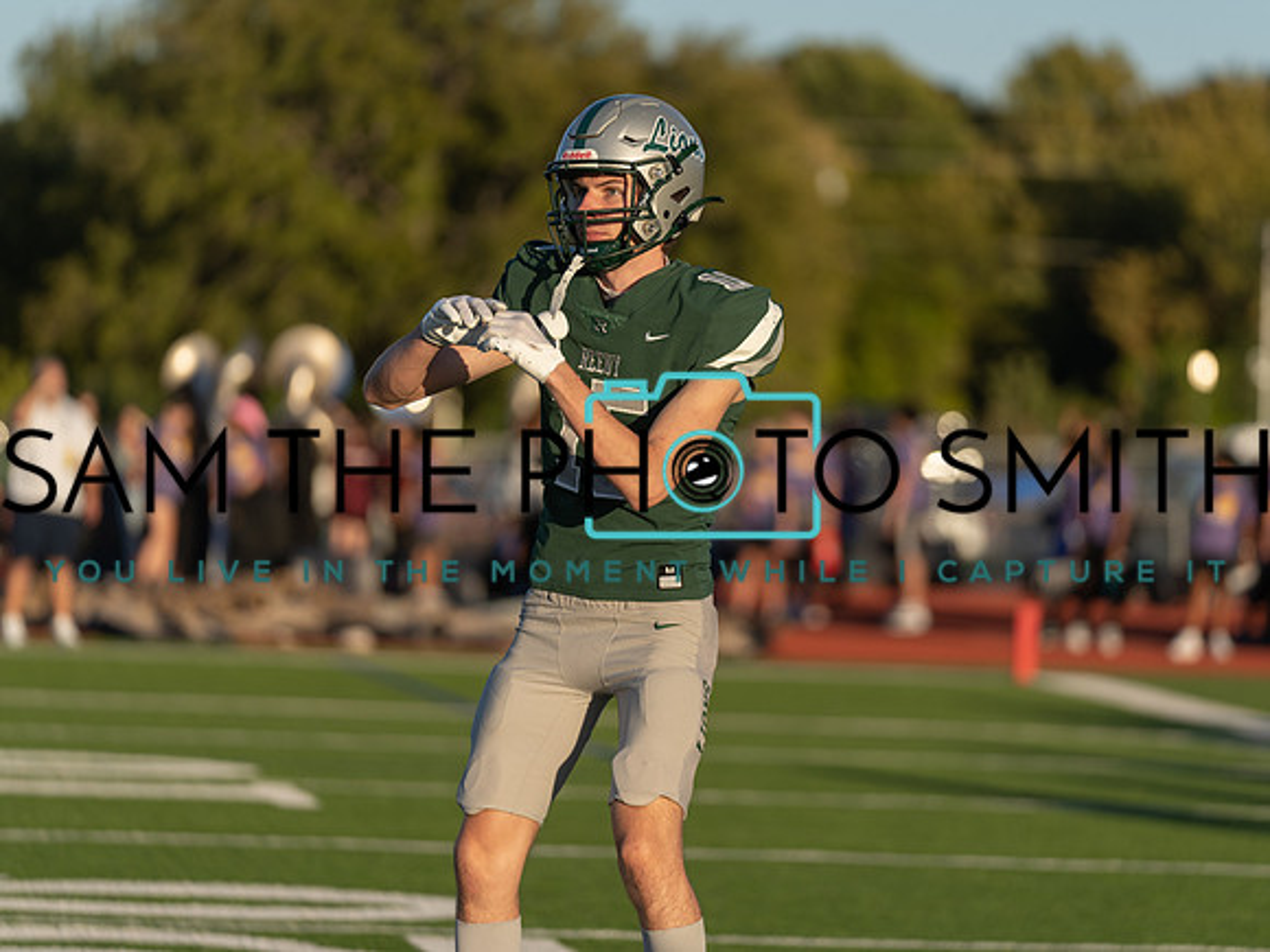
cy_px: 445
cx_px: 677
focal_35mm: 215
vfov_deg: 6.9
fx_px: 7889
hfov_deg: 9.2
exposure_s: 1/2000
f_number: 2.8
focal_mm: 178
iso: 125
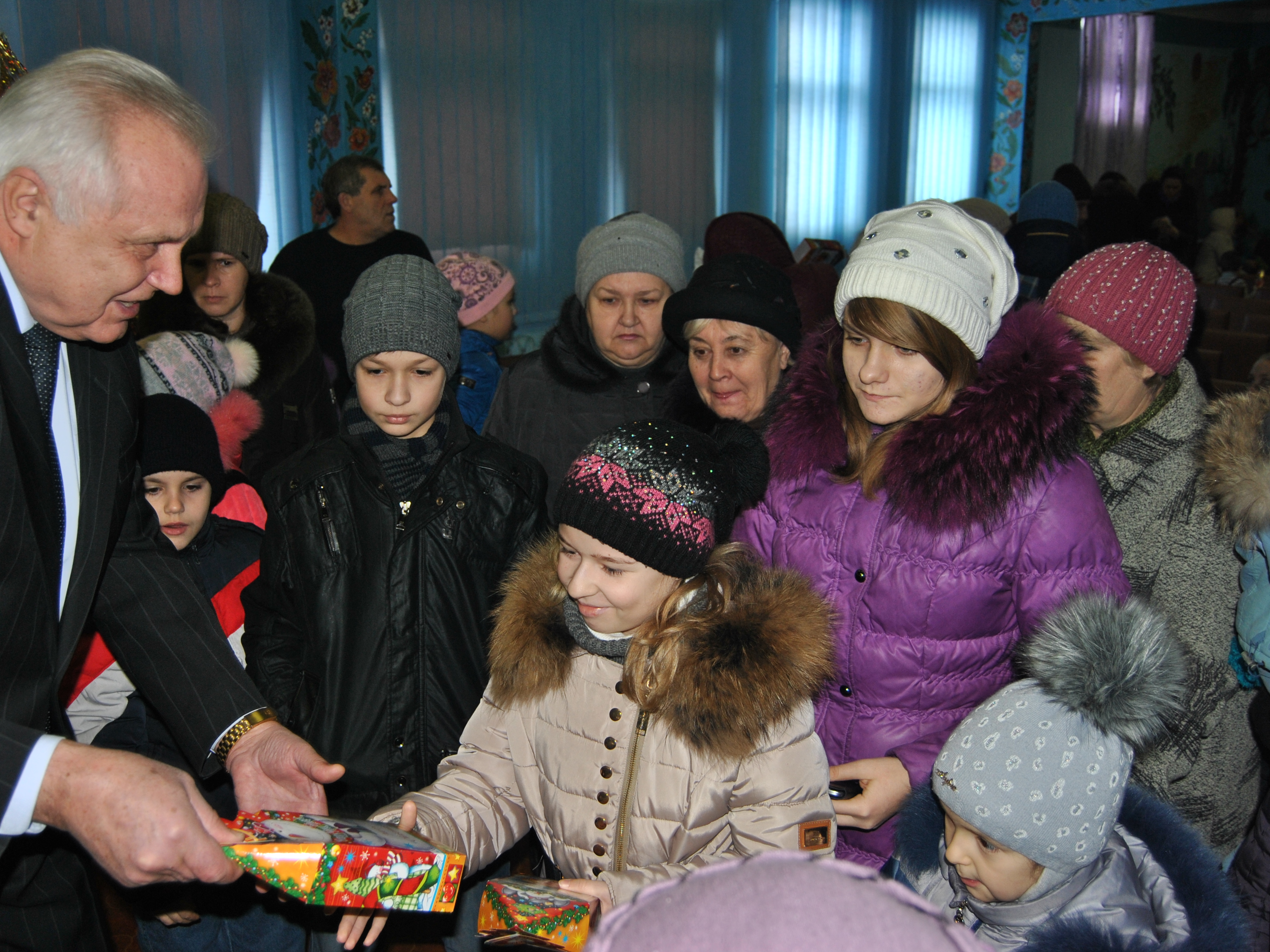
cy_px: 464
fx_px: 1158
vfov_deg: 44.7
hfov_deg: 57.3
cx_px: 551
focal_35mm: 32
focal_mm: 19
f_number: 3.5
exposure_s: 1/60
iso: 200
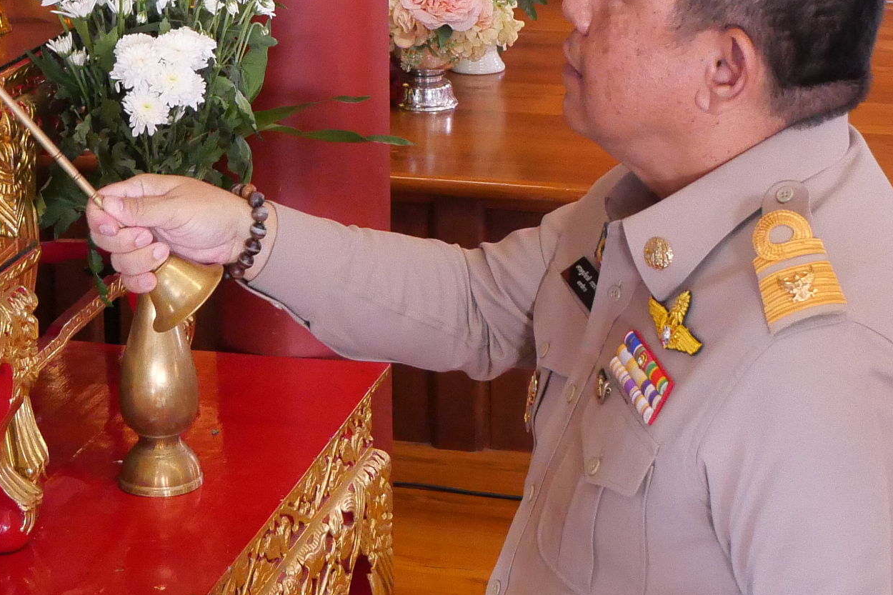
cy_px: -65
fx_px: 2579
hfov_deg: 19.5
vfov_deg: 12.9
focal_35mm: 104
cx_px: 241
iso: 2000
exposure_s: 1/30
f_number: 5
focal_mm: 17
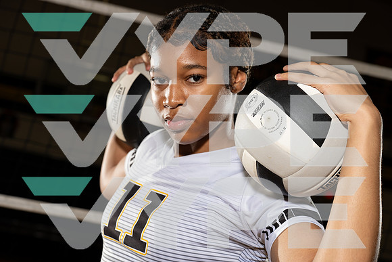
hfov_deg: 28.8
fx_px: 762
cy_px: 131
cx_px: 196
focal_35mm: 70
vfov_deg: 19.5
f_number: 5.6
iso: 250
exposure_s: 1/250
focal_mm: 70
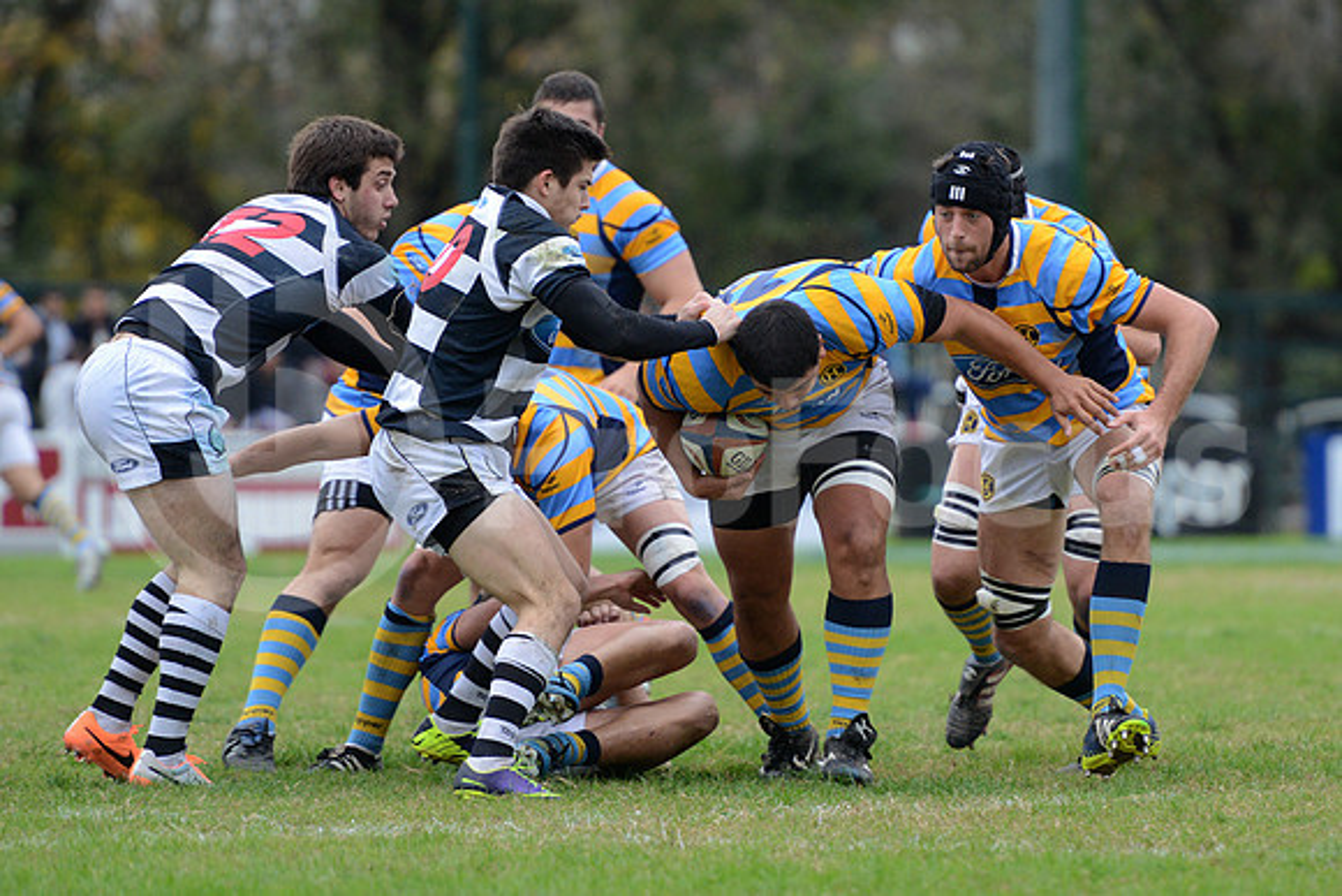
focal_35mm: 280
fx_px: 10440
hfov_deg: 7.4
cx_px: 671
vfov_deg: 4.9
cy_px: 448
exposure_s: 1/500
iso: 1600
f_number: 4
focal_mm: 280
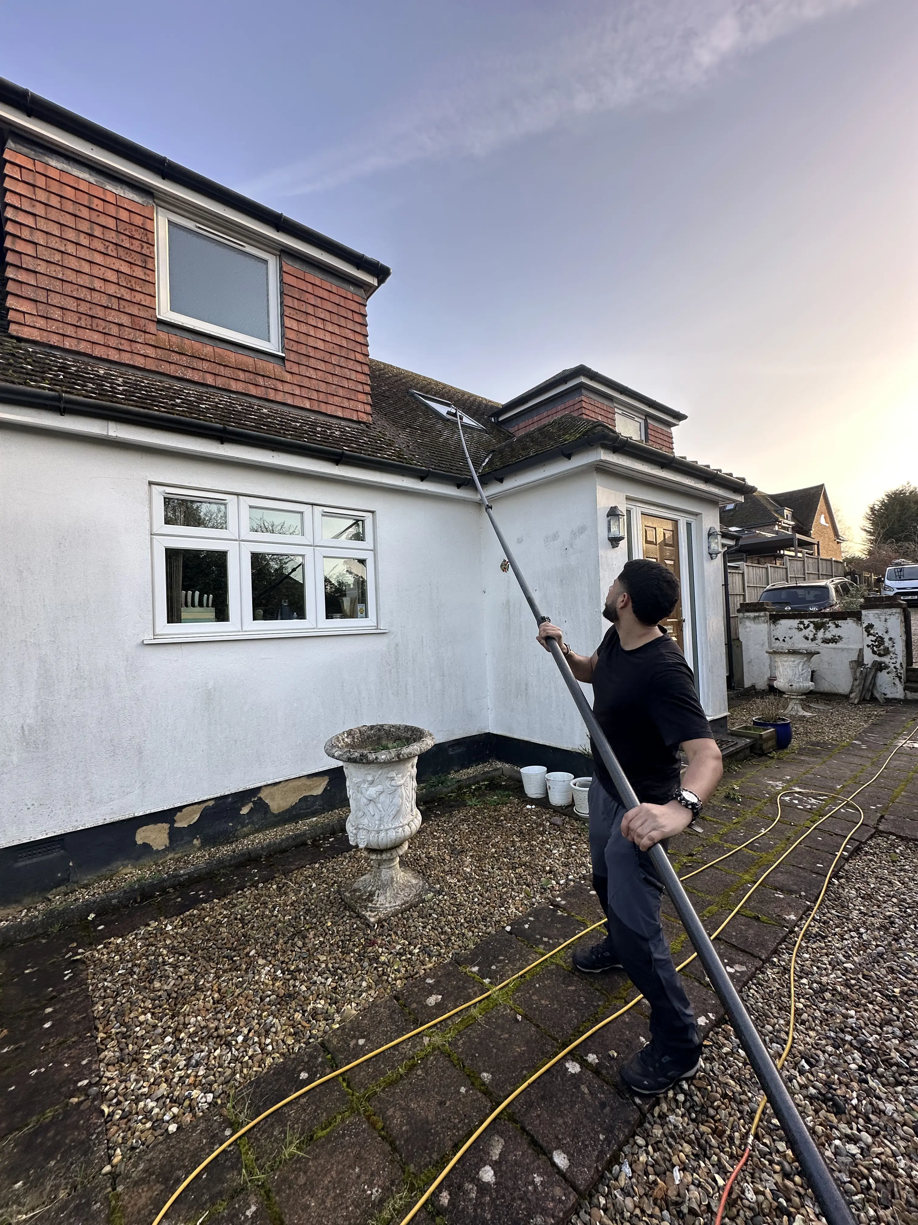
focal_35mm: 14
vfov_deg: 102.1
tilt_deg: +1.9
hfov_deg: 85.7
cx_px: 459
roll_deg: +1.1
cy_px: 612
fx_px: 495
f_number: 2.2
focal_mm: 2.22
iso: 40
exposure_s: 1/292
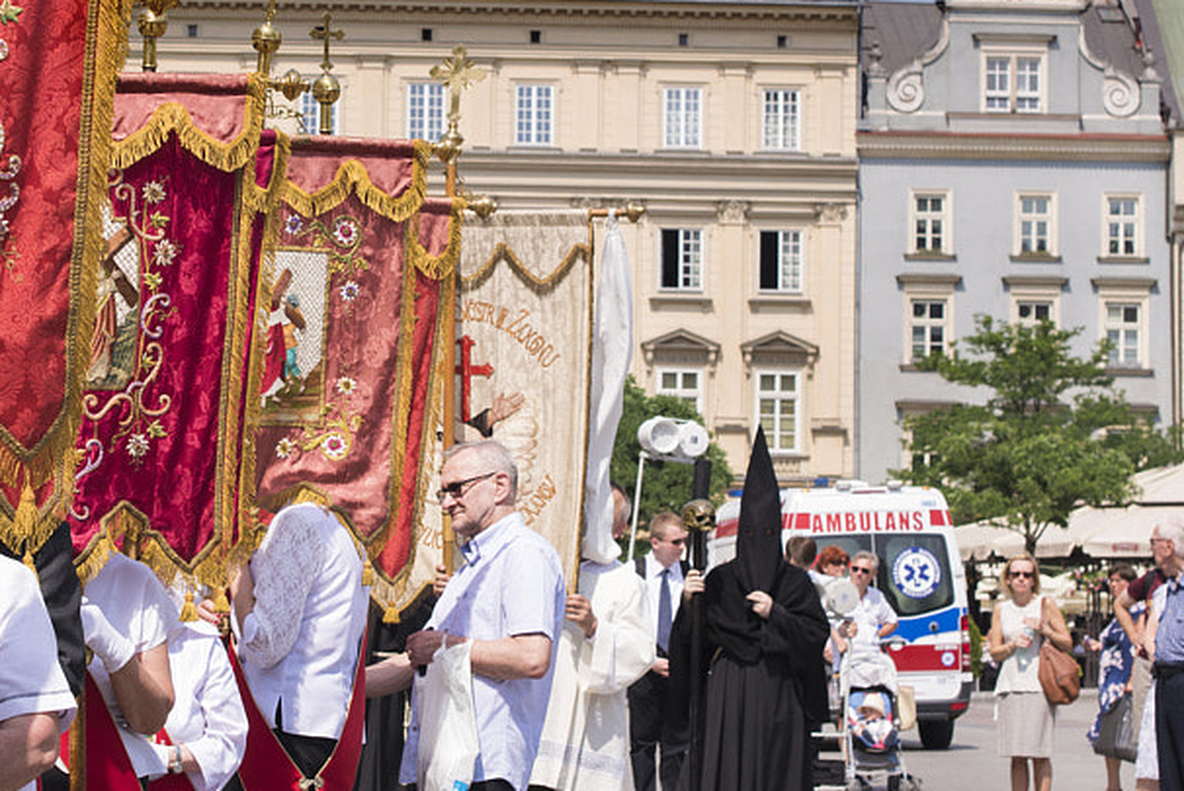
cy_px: 252
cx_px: 260
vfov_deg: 10.4
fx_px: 4344
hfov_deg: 15.4
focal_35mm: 132
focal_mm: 50
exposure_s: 1/250
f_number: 8
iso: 100
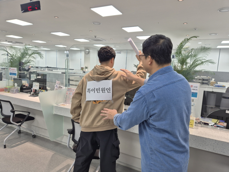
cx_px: 114
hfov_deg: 73.9
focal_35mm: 23
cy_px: 86
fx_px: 152
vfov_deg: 58.9
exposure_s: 1/120
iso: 50
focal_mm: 5.4
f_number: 1.8
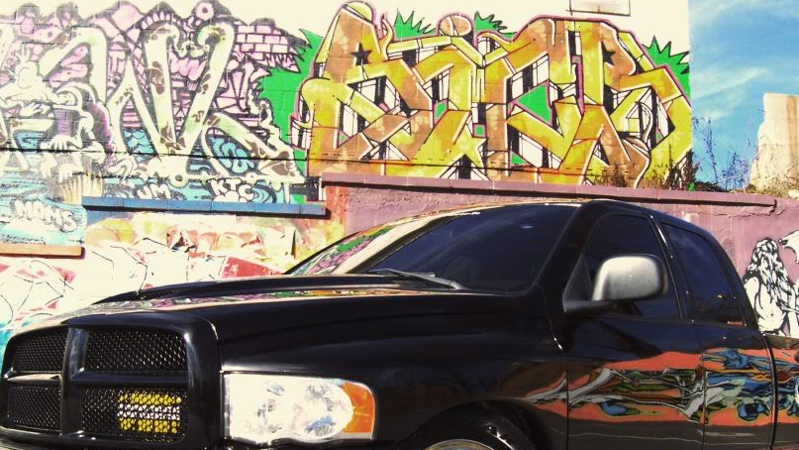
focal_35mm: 47
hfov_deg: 43.7
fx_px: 996
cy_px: 290
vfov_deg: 25.3
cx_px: 394
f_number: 2.7
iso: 80
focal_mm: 5.6
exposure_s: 1/678
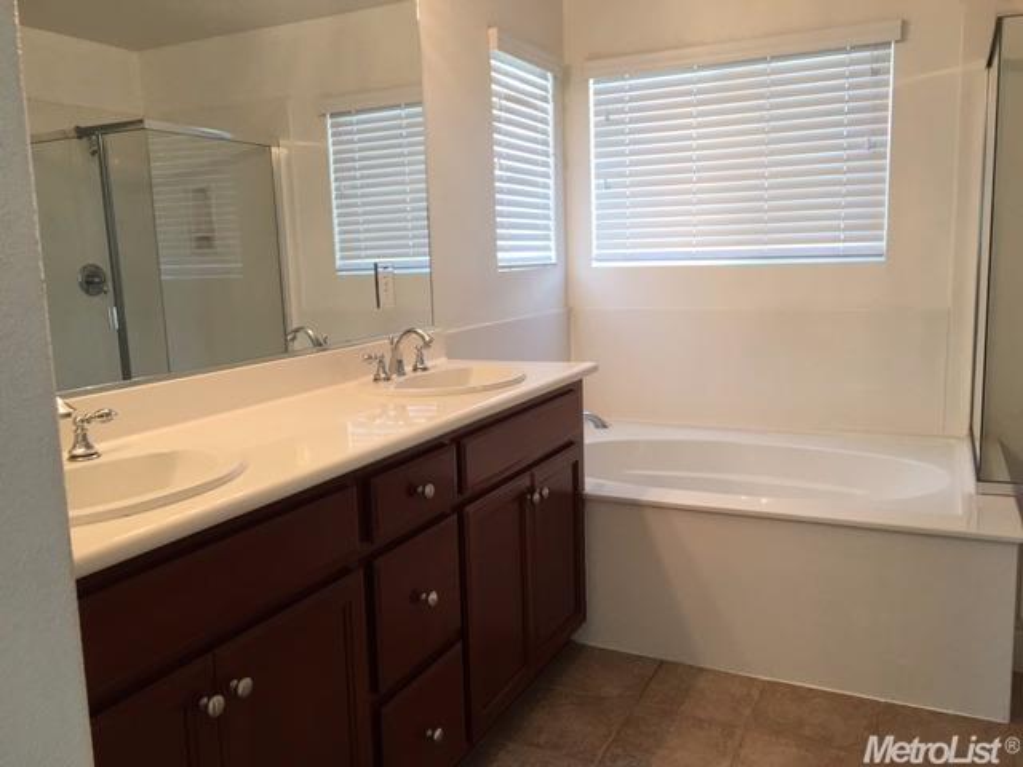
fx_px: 857
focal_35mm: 29
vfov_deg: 48.2
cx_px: 512
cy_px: 384
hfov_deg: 61.7
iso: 32
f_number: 2.2
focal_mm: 4.15
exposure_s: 1/30
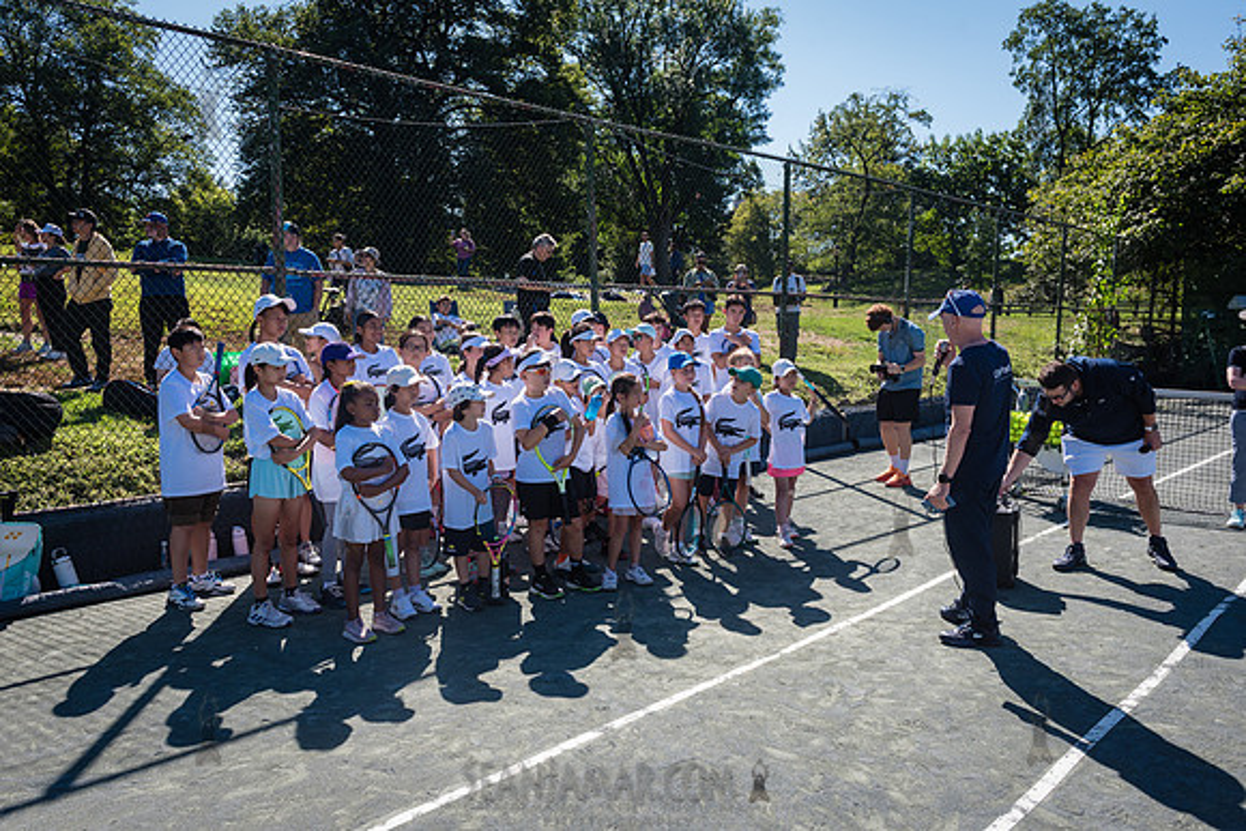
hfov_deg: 67.4
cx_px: 623
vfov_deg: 48.0
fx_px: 935
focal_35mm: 27
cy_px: 416
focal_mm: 27
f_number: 5.6
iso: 200
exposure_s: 1/400
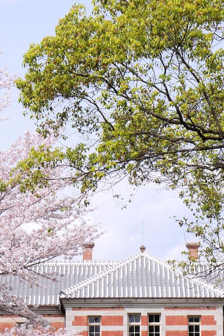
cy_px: 224
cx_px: 157
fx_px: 1624
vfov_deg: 11.8
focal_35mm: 174
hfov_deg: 7.9
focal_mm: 32
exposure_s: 1/400
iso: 200
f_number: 9
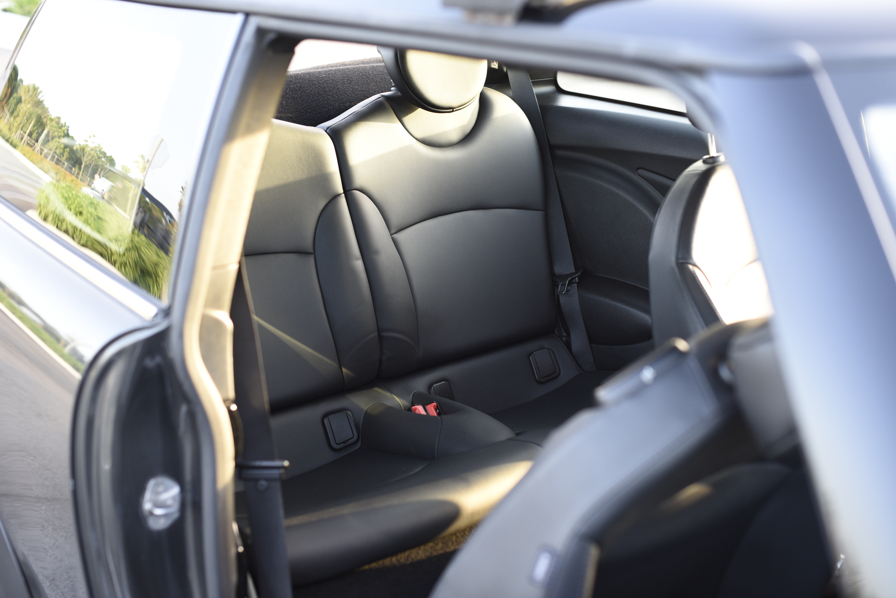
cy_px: 299
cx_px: 448
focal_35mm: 50
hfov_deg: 39.6
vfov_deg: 27.0
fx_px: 1245
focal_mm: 50
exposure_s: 1/320
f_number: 2.8
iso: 1000
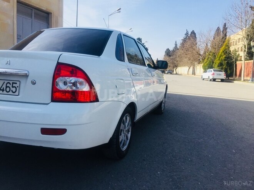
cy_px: 95
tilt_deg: -6.2
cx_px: 127
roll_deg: -2.8
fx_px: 213
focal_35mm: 29
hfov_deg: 61.7
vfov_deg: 48.2
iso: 32
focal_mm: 4.15
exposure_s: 1/1236
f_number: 2.2
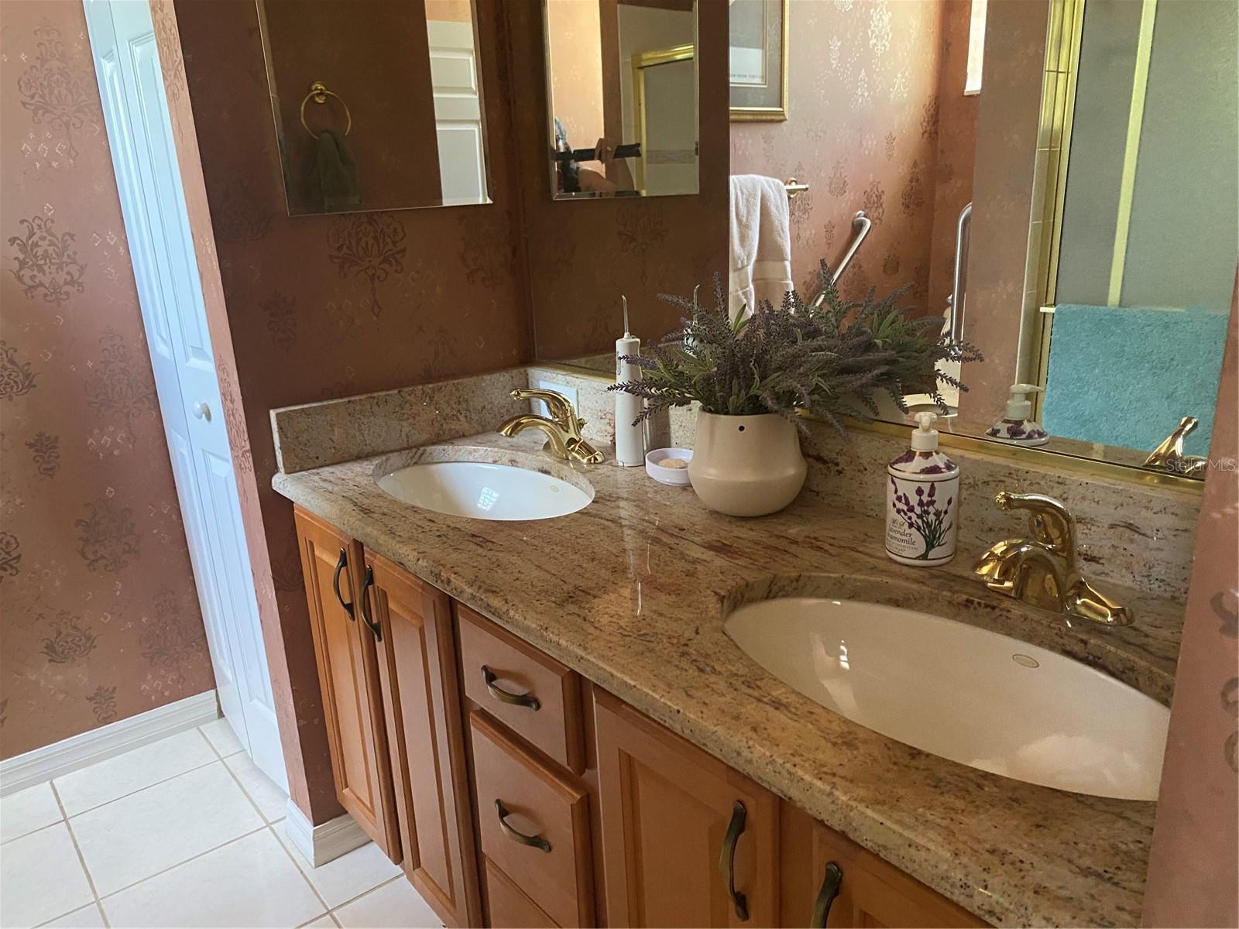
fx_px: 931
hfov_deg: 67.3
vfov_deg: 53.1
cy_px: 464
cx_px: 620
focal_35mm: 26
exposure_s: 1/60
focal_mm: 4.25
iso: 500
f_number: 1.8
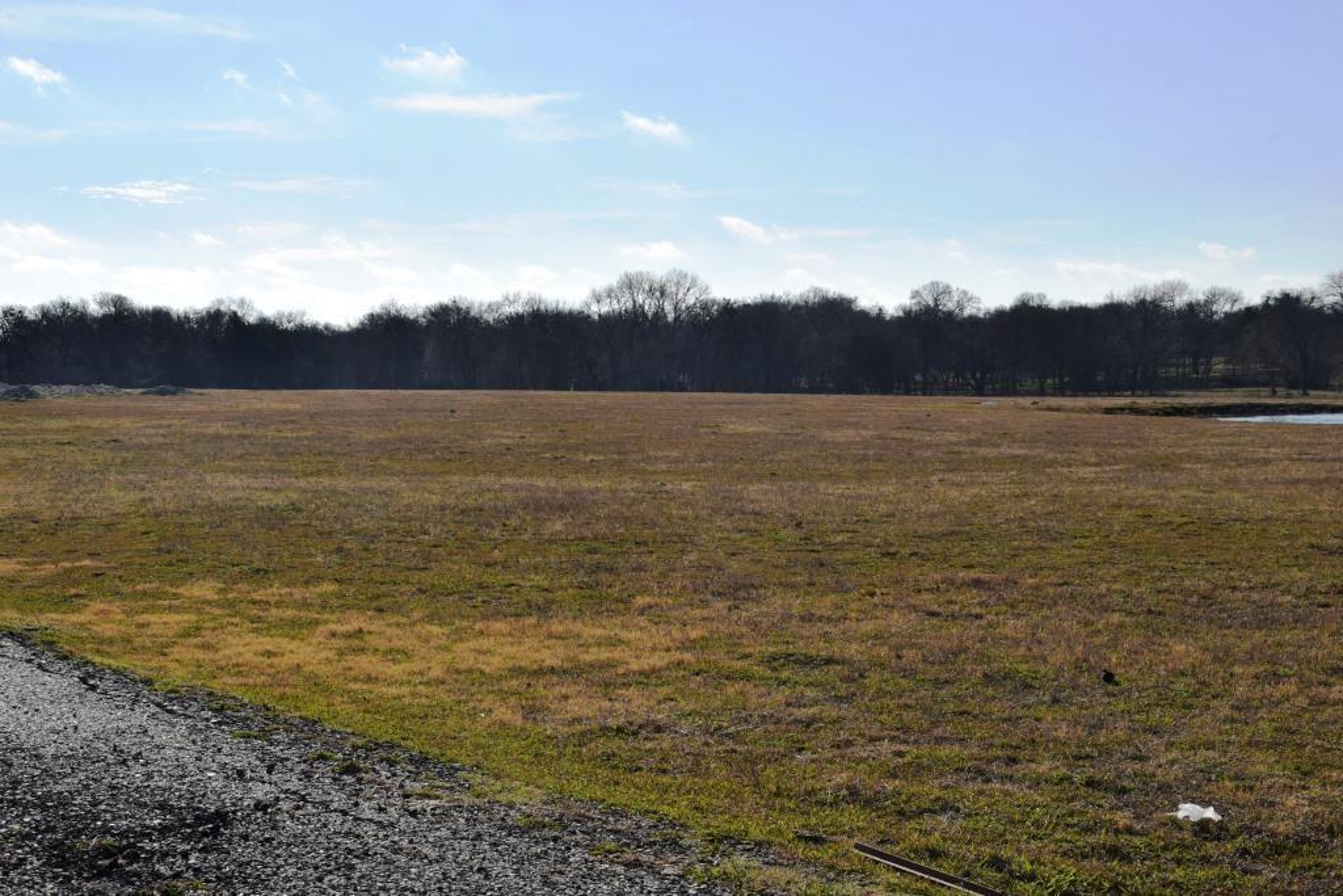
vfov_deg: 26.5
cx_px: 672
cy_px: 448
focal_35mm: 51
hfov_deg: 38.9
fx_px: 1903
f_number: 16
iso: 100
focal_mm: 34
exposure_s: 1/200
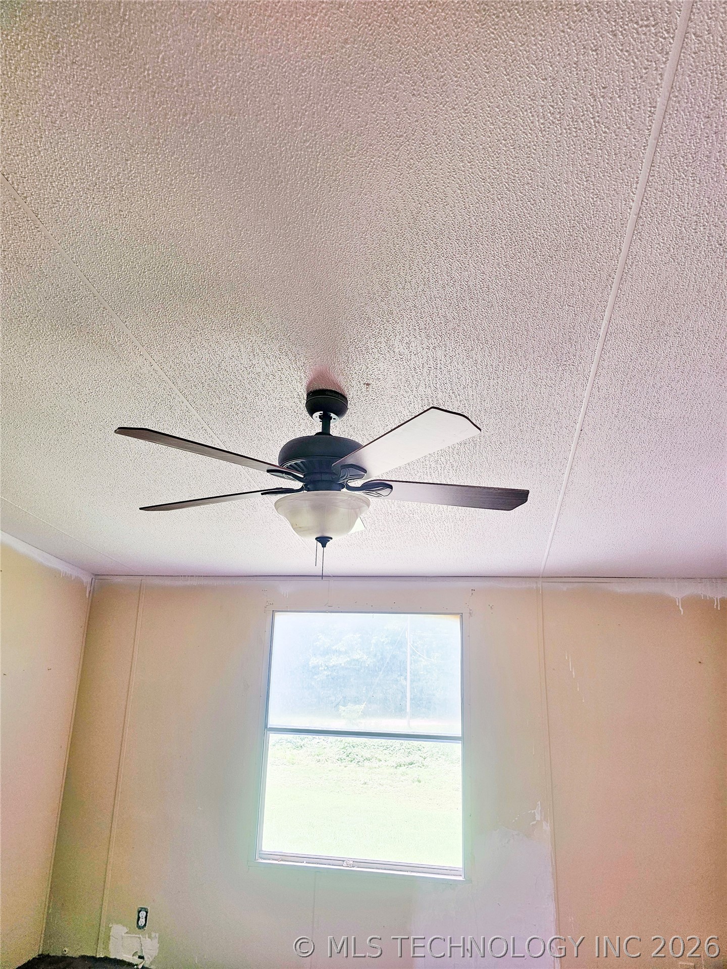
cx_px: 364
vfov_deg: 73.9
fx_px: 644
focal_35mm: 23
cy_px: 484
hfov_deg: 58.9
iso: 64
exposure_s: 1/72.1
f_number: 1.7
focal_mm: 6.3
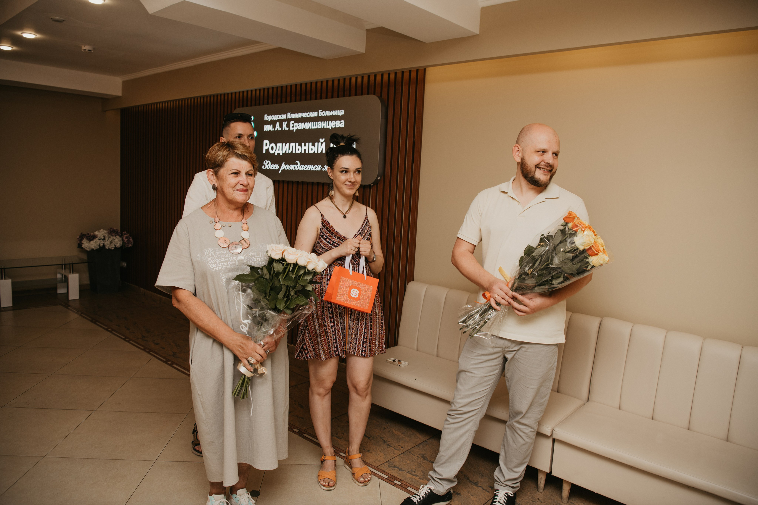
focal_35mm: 26
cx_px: 379
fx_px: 547
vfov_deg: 49.6
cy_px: 252
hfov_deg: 69.4
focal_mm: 26
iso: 320
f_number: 4
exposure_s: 1/160
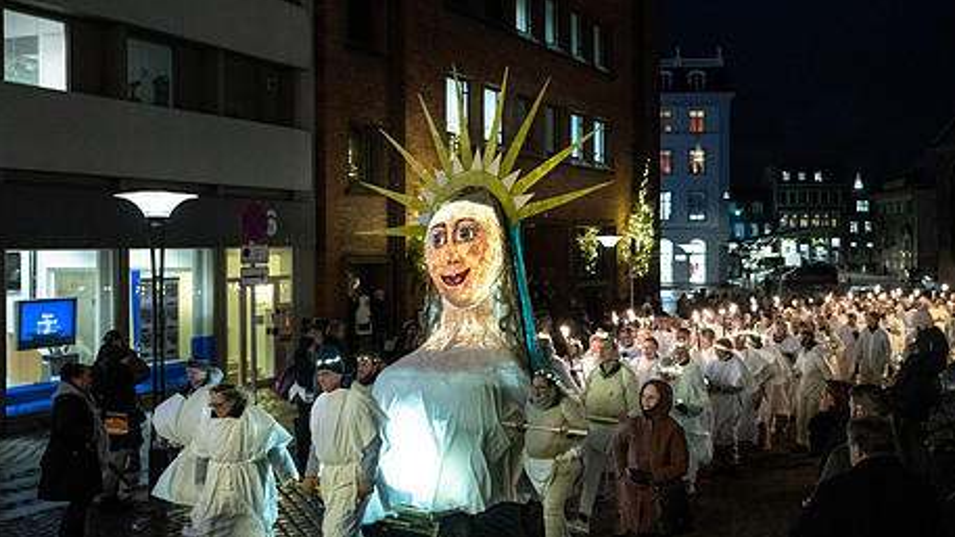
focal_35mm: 43
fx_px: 1089
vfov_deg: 27.7
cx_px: 556
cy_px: 239
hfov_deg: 47.2
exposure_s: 1/125
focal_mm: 31
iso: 3200
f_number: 2.8
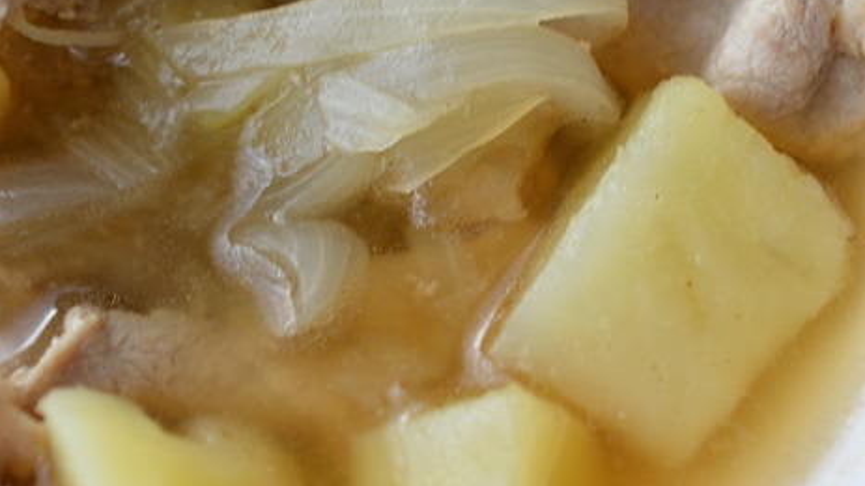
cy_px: 153
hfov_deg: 22.5
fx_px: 2178
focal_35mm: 95
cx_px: 432
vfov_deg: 12.7
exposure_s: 1/15
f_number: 4.5
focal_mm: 40
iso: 100
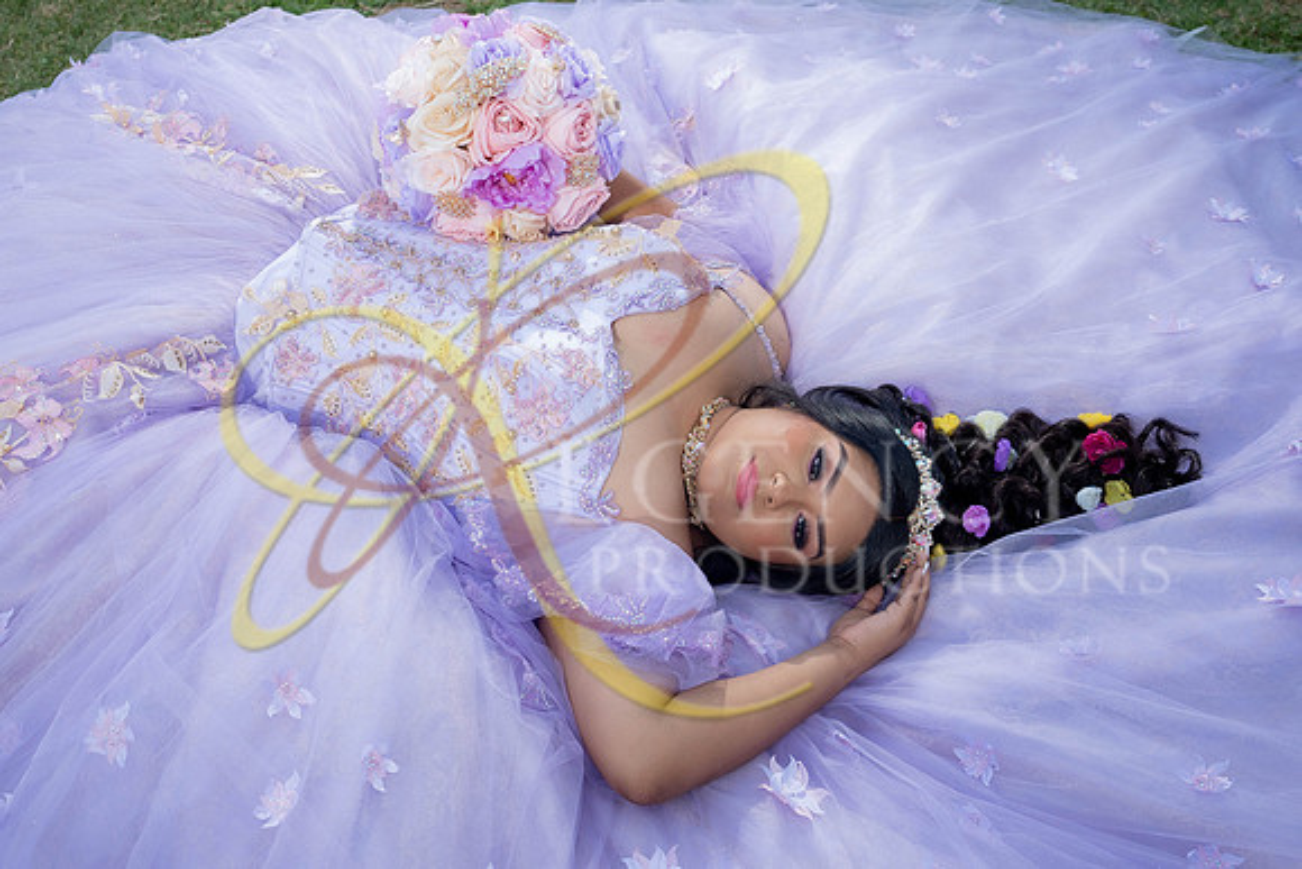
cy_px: 434
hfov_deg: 61.9
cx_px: 651
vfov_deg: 43.6
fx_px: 1085
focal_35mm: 30
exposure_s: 1/640
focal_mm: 20
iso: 125
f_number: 2.8
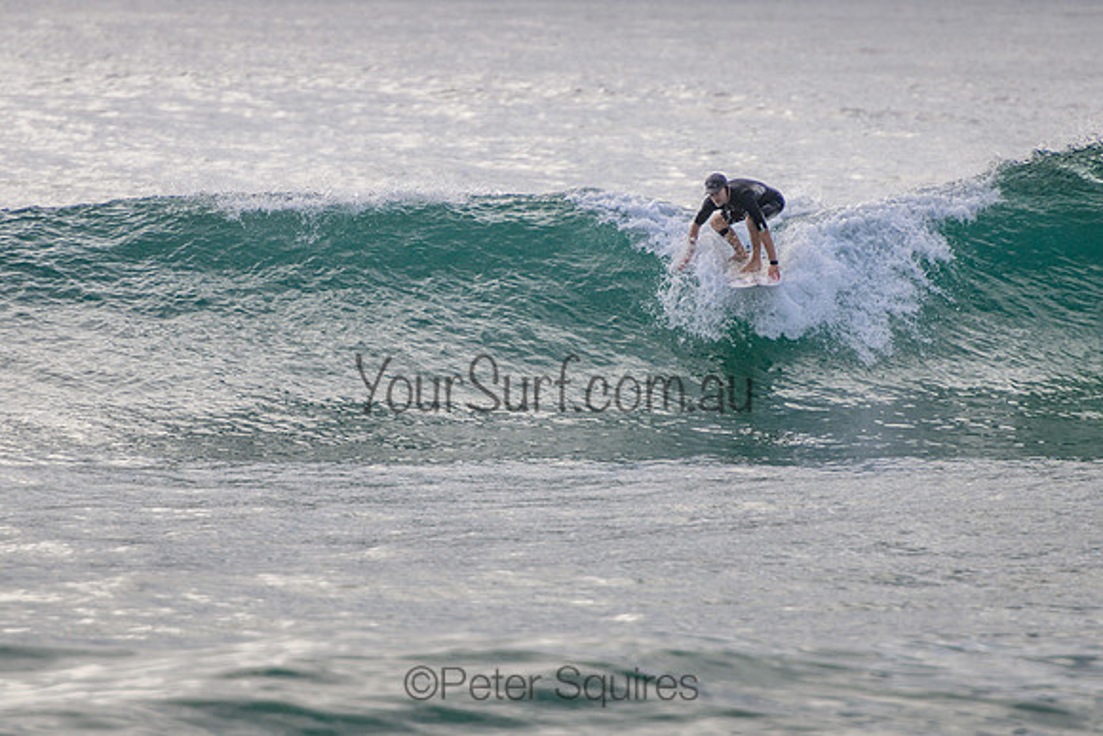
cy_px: 373
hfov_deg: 3.7
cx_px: 534
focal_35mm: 550
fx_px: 16860
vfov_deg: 2.5
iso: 250
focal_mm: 400
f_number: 5.6
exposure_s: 1/2000
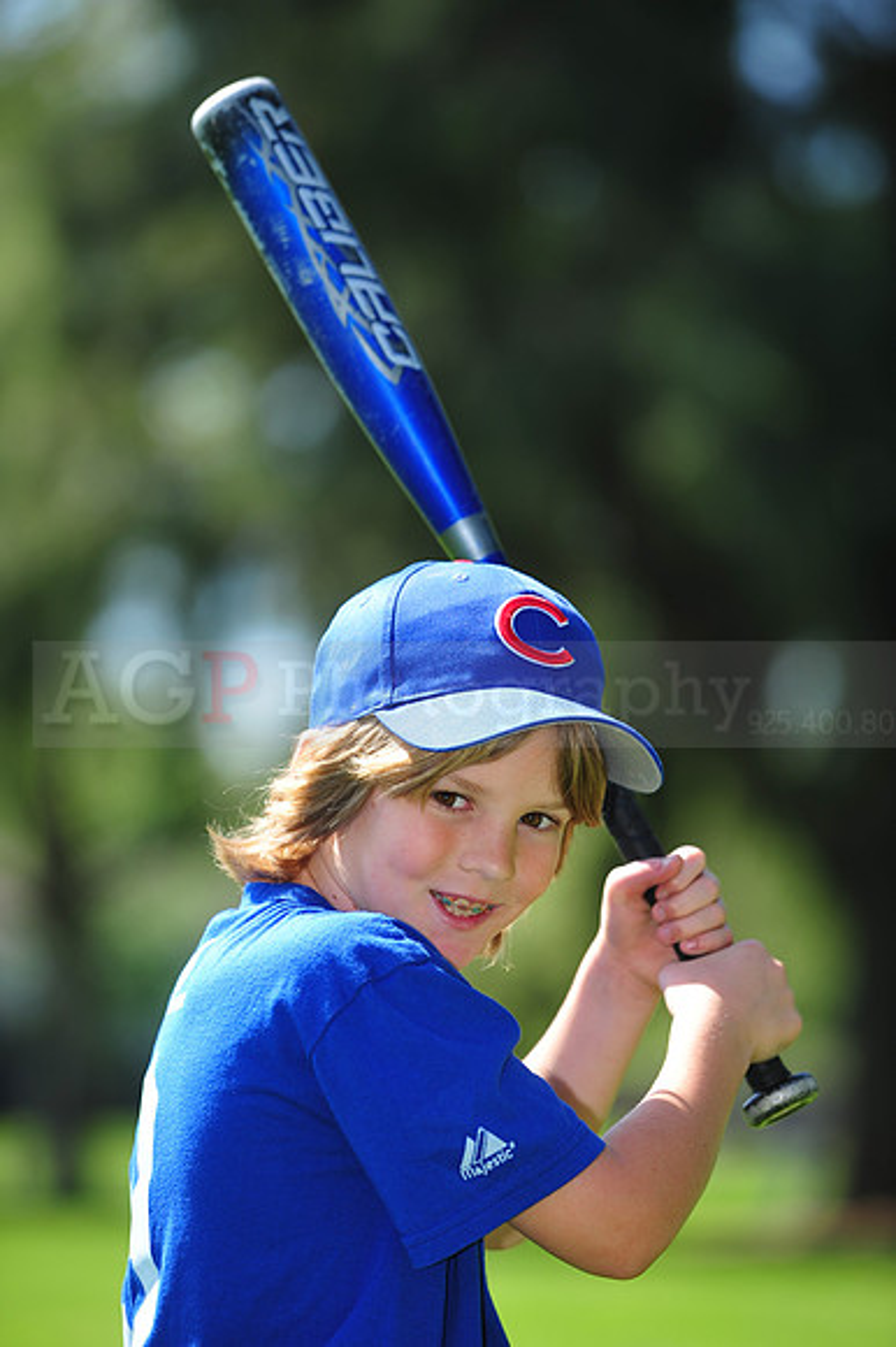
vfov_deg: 10.3
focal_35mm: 200
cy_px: 674
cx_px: 448
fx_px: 7475
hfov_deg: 6.9
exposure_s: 1/640
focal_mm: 200
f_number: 4.5
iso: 200
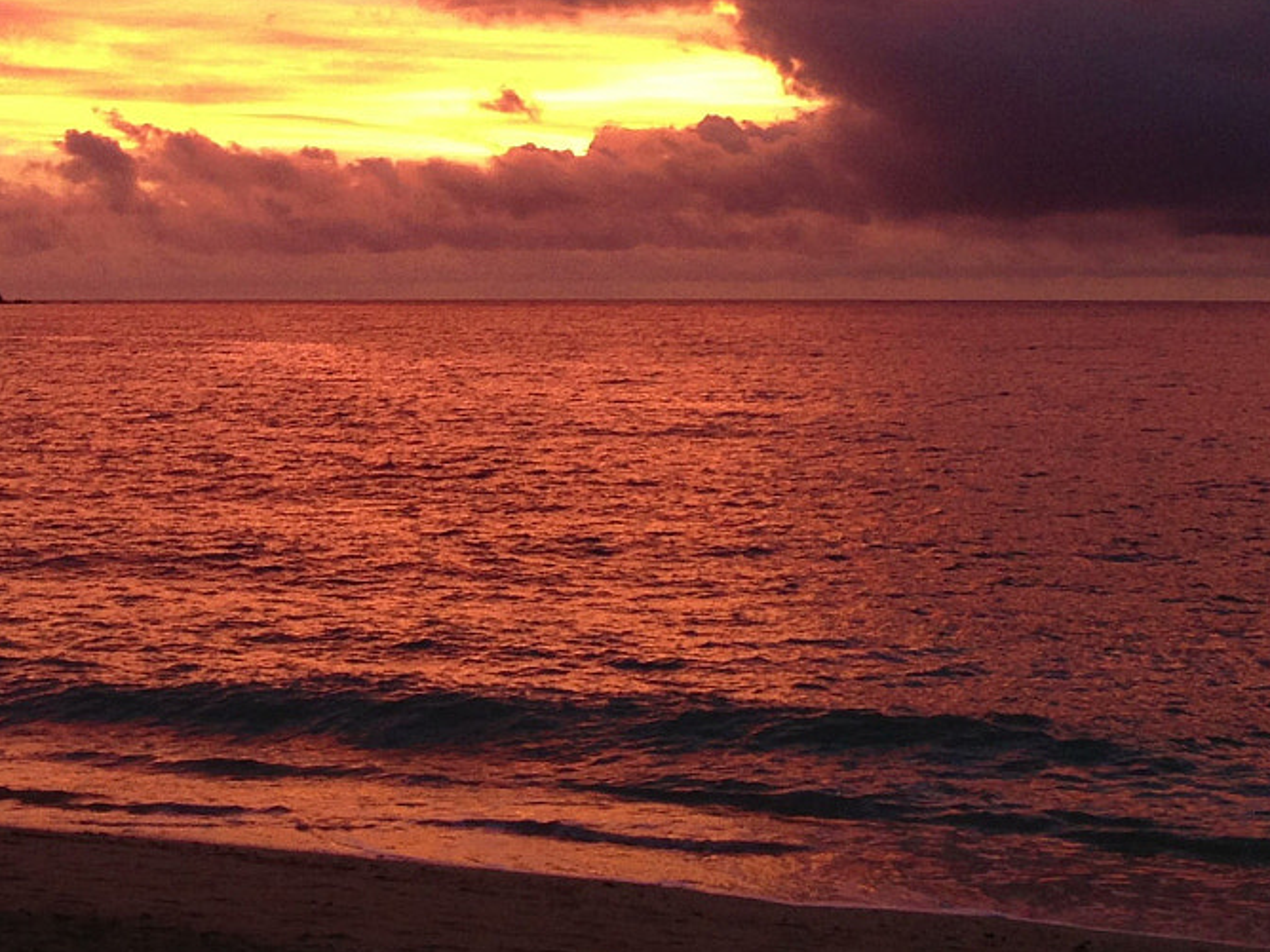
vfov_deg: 18.3
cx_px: 333
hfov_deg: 24.5
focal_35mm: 79
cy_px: 34
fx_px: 2898
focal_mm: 4.13
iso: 64
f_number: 2.4
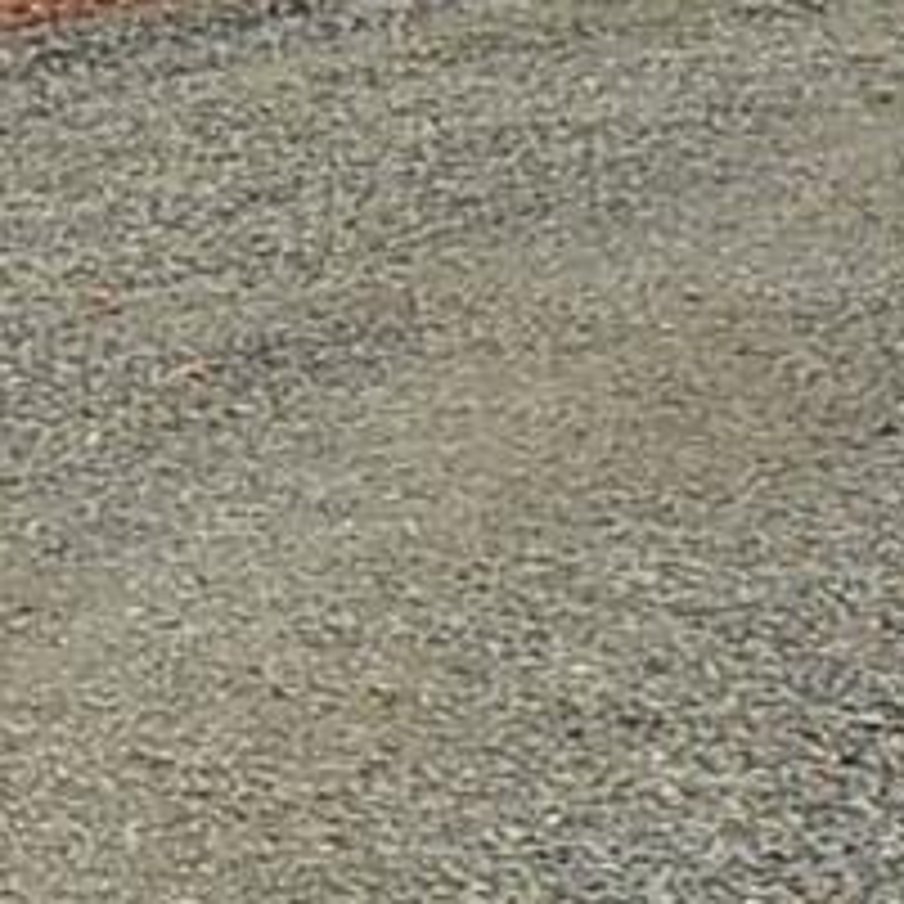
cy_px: 148
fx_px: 7209
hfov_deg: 6.8
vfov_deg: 7.2
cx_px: -1309
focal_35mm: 244
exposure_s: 1/200
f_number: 3.5
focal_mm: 6.6
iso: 80
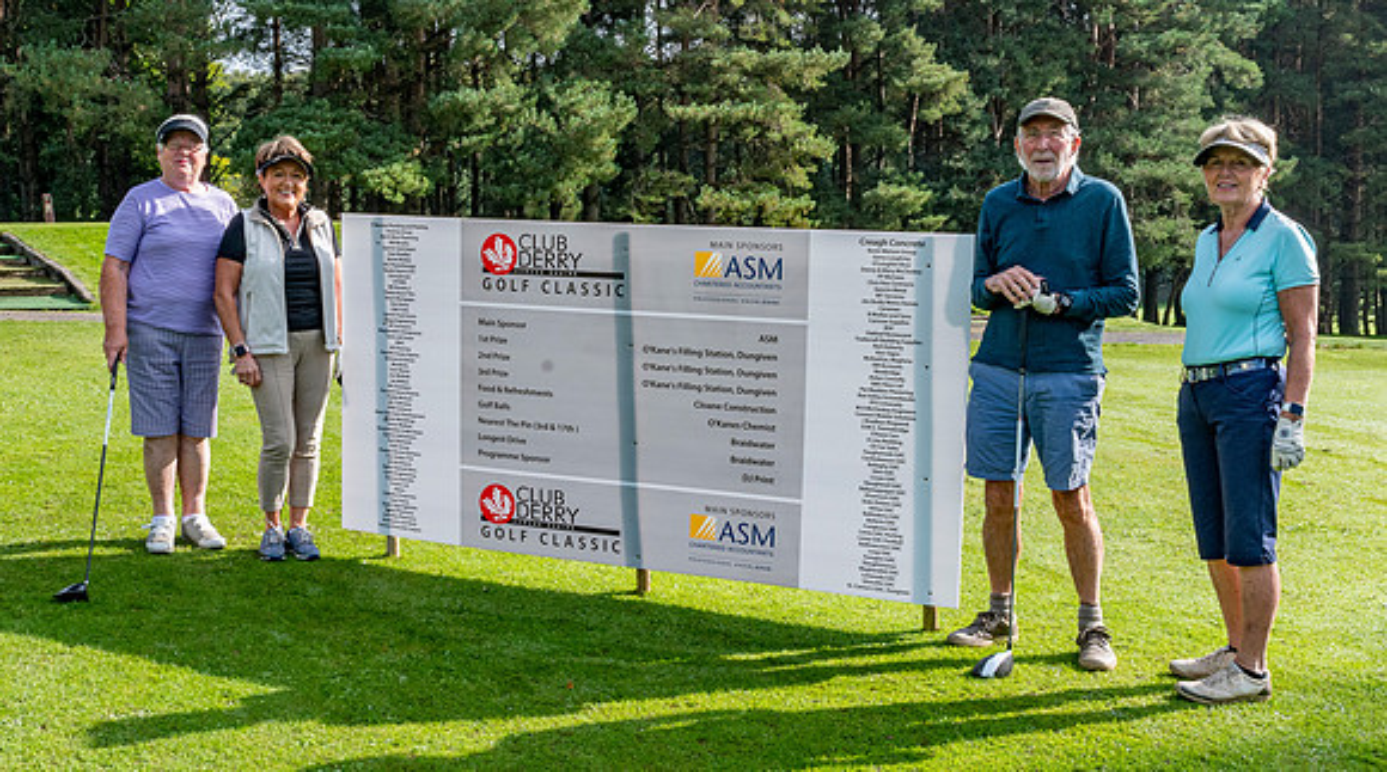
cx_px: 590
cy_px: 403
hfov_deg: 42.6
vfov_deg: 24.6
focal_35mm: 48
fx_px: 1771
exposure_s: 1/100
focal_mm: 26
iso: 280
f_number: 8
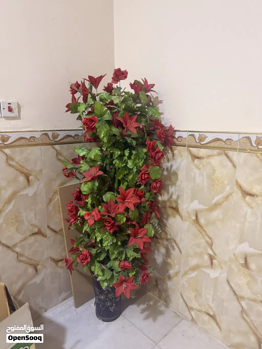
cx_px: 131
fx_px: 242
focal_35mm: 24
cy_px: 174
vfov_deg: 71.6
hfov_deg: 56.8
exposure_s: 1/50
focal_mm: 6.76
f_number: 1.78
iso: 800
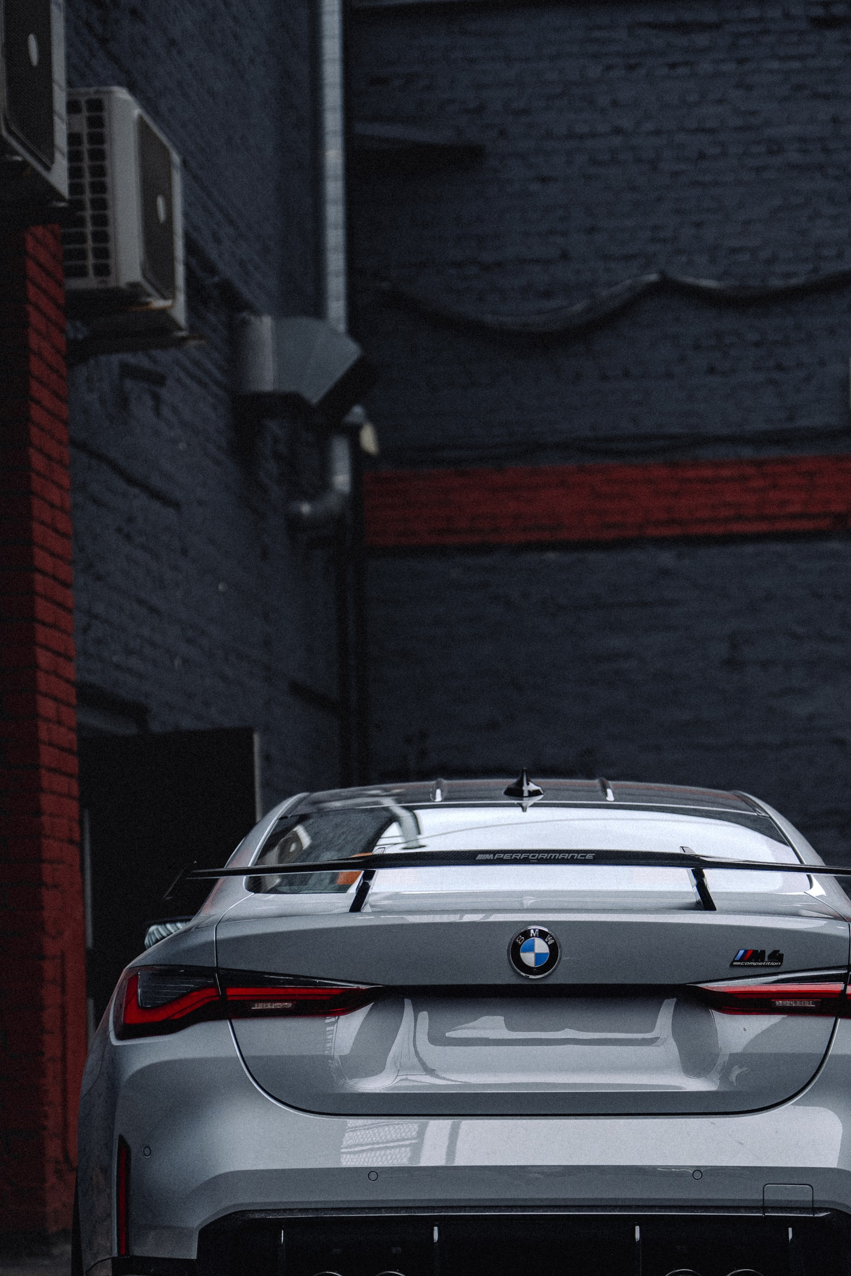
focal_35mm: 91
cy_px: 949
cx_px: 534
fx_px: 3226
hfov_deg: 15.0
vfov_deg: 22.2
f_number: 2
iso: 200
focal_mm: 60
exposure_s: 1/1250
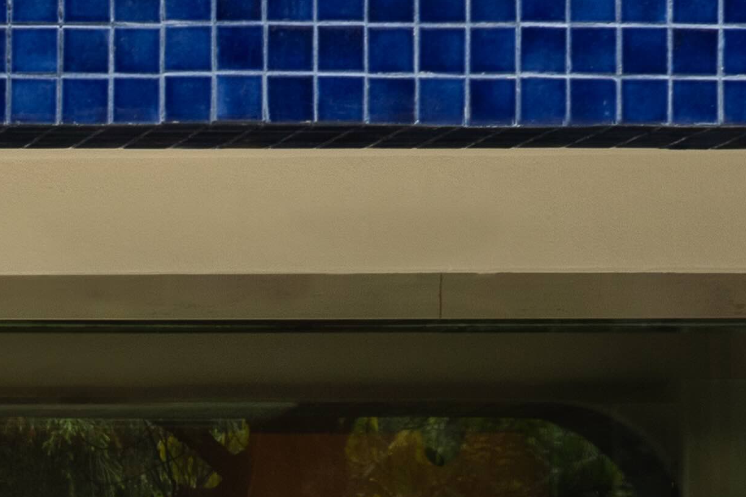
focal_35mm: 272
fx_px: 5635
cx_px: -861
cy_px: 817
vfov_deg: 5.0
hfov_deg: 7.2
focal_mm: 35
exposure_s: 1/10
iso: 160
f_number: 10
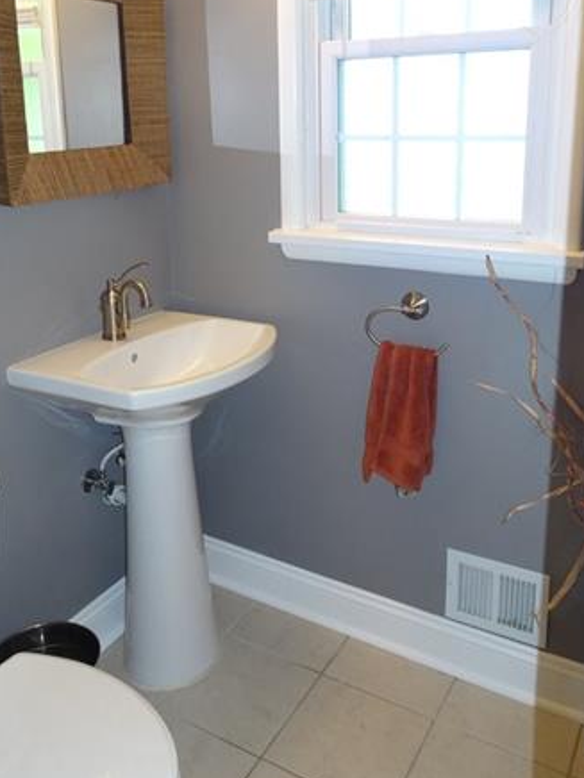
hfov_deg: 42.9
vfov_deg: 54.5
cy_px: 278
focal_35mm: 33
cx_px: 254
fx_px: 742
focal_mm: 4.1
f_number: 3.5
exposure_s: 1/30
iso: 200
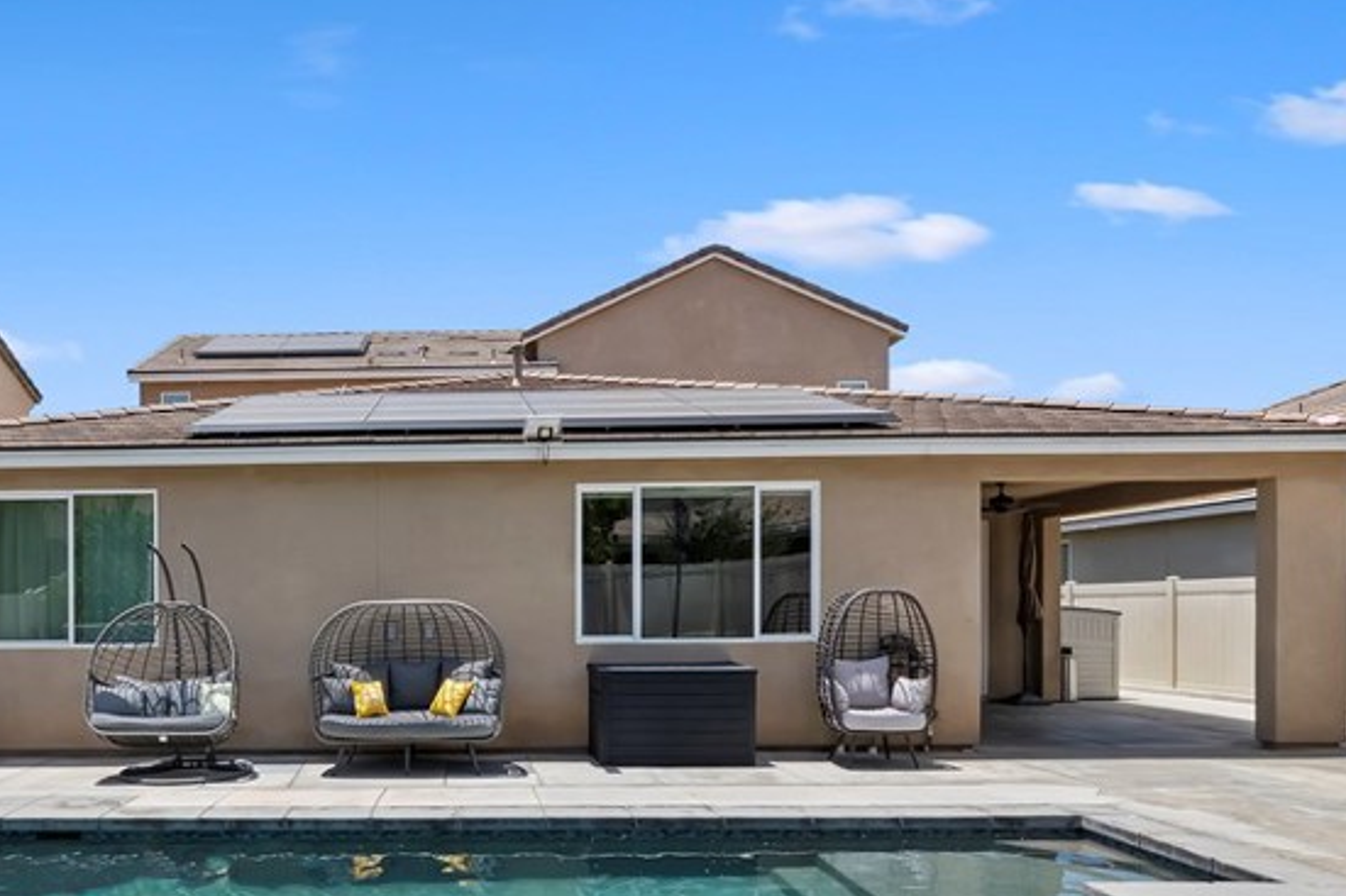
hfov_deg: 65.1
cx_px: 332
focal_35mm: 26
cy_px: 614
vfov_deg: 48.5
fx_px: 972
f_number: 22
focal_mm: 14
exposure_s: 1/80
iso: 125
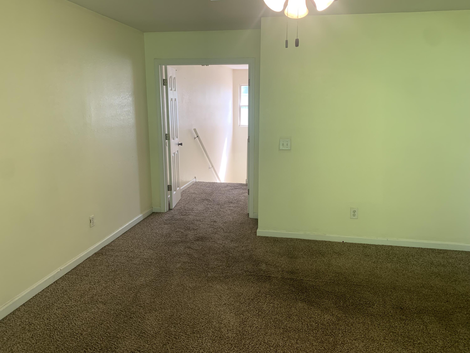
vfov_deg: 53.1
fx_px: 353
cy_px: 176
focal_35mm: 26
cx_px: 235
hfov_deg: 67.3
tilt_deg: -10.9
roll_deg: -0.8
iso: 80
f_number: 1.8
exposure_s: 1/60
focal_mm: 4.25
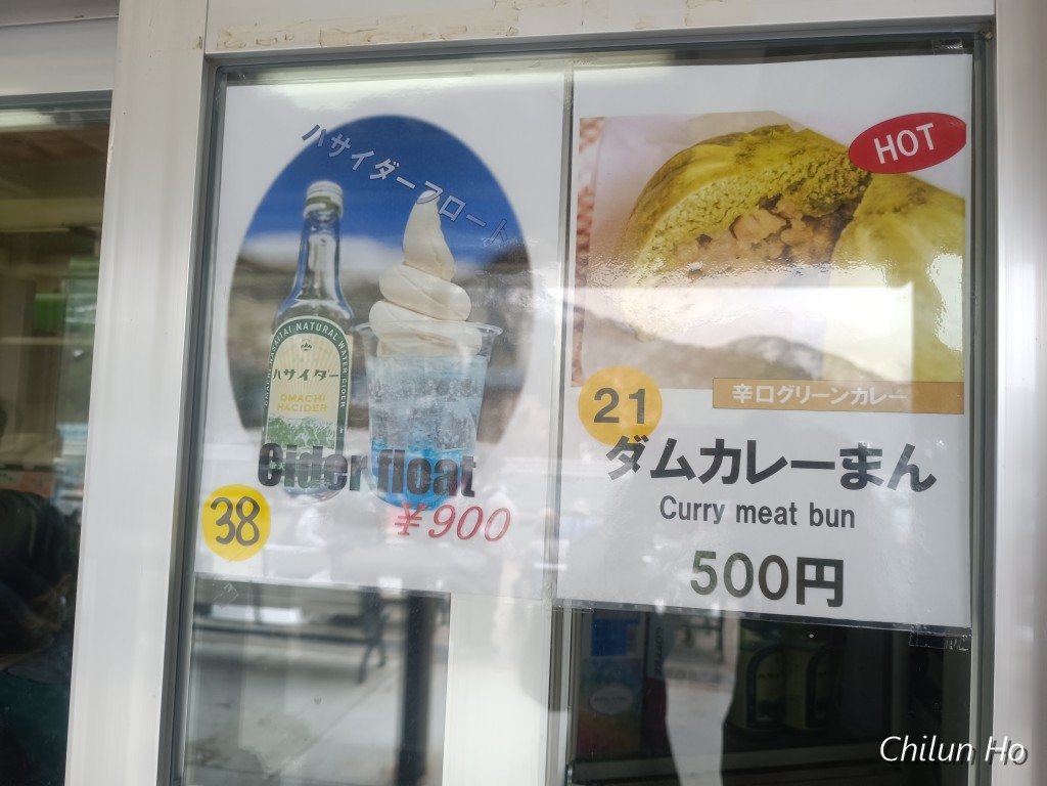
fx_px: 726
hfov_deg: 71.6
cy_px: 393
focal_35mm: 24
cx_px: 524
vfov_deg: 56.8
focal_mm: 6.14
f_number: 1.65
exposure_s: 1/100
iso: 81
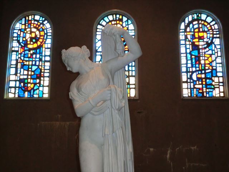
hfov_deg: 49.0
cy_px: 86
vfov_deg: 37.7
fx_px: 251
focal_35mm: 38
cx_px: 114
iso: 400
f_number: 3.9
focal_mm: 6.9
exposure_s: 1/60
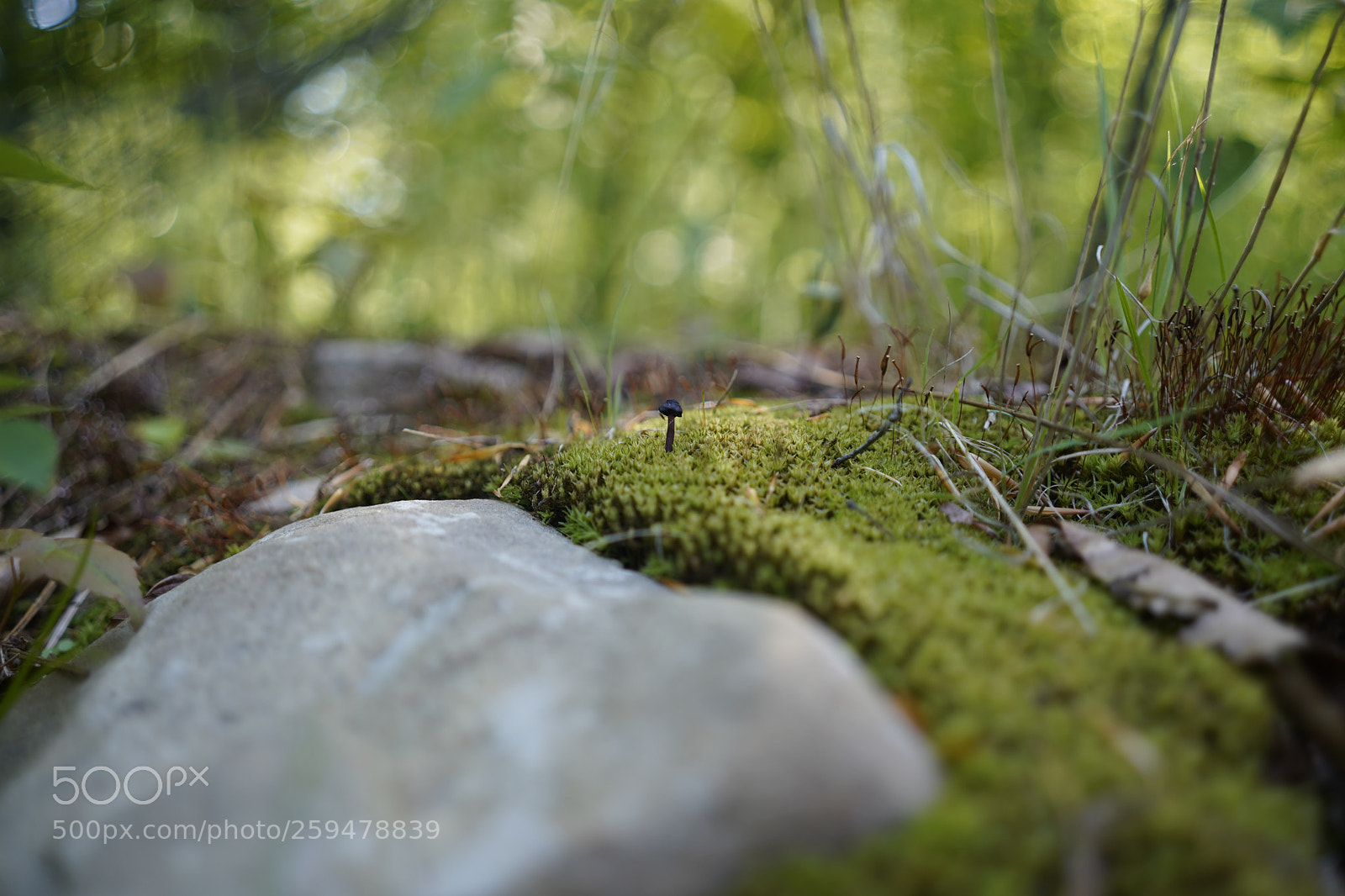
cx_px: 672
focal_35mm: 35
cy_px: 448
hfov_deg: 54.4
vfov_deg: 37.8
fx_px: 1307
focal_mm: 35
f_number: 2.8
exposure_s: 1/100
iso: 100
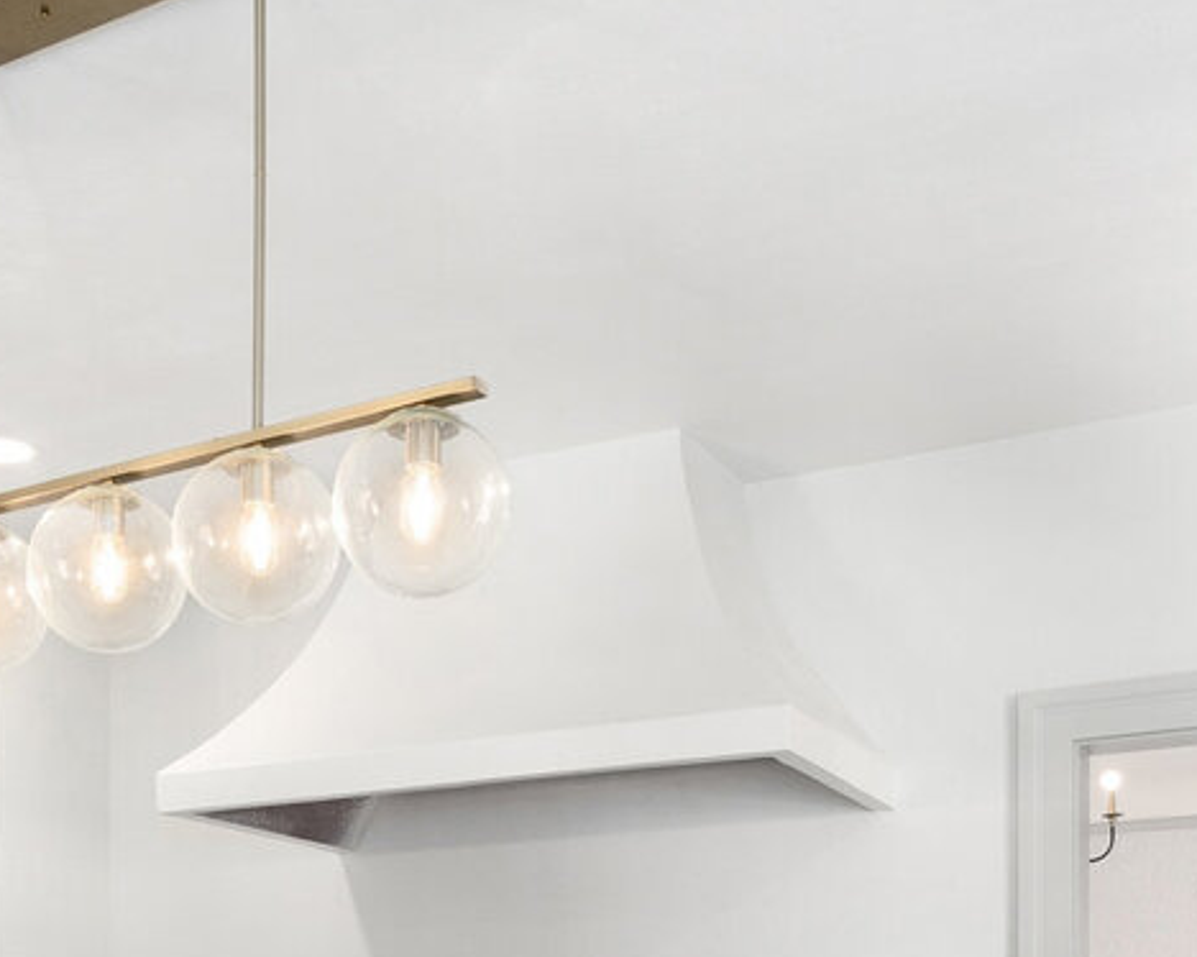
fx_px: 1841
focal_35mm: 52
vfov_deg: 25.8
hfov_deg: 35.6
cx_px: 379
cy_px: 1169
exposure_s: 1/4
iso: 320
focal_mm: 16
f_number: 7.1
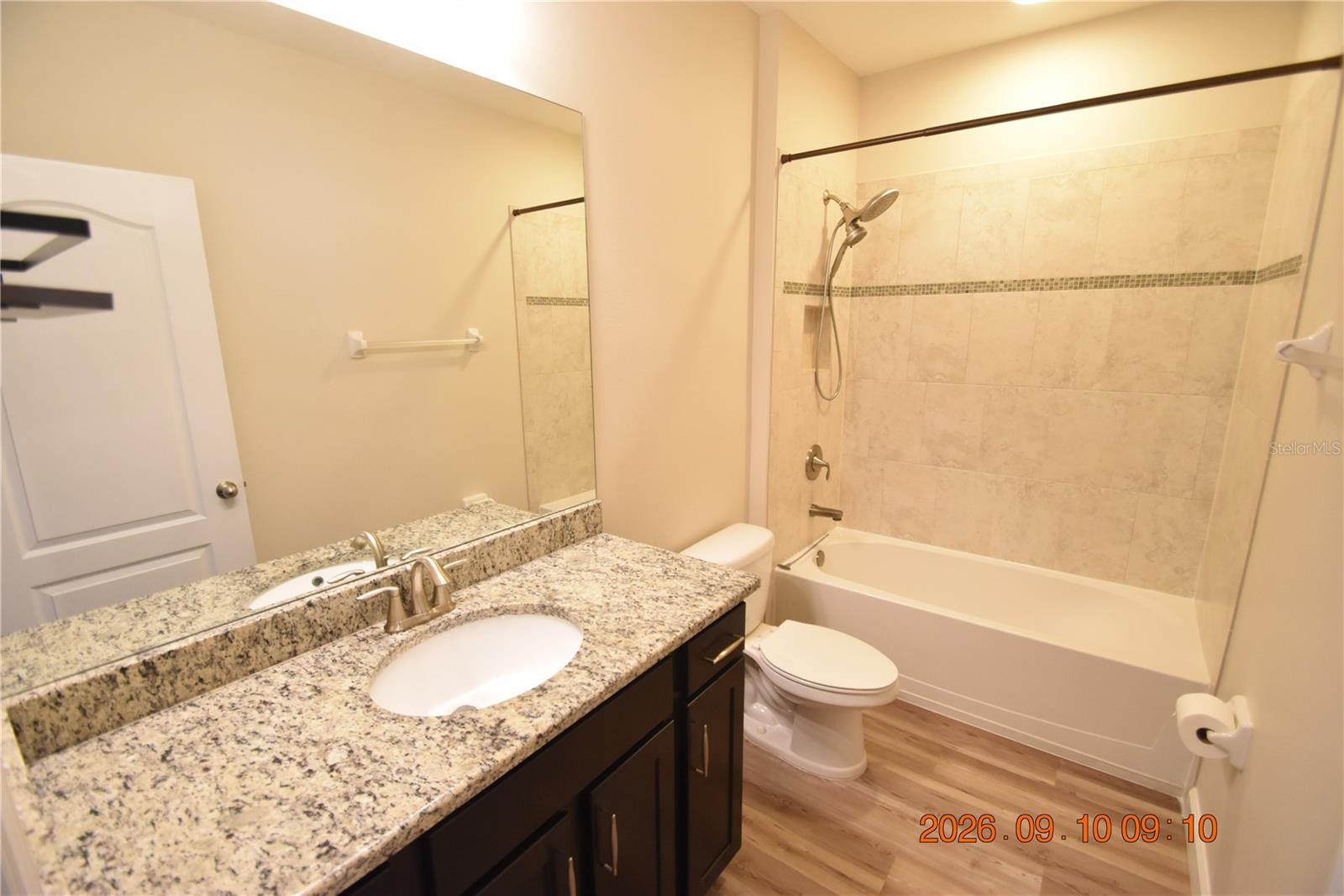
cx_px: 672
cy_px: 448
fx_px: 560
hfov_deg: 100.4
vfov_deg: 77.3
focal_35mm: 15
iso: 1800
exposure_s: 1/60
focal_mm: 10
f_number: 3.5
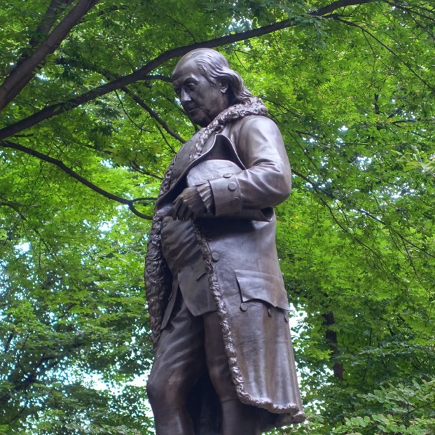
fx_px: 1635
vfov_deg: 15.0
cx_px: 210
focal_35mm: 115
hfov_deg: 15.2
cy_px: 360
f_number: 2.8
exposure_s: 1/60
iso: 200
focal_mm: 25.7
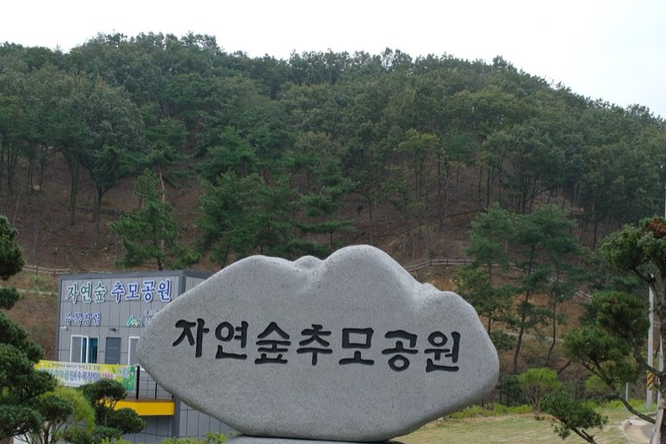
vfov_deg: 28.7
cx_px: 322
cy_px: 343
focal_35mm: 46
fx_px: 851
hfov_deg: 42.7
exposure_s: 1/60
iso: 100
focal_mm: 18
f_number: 9
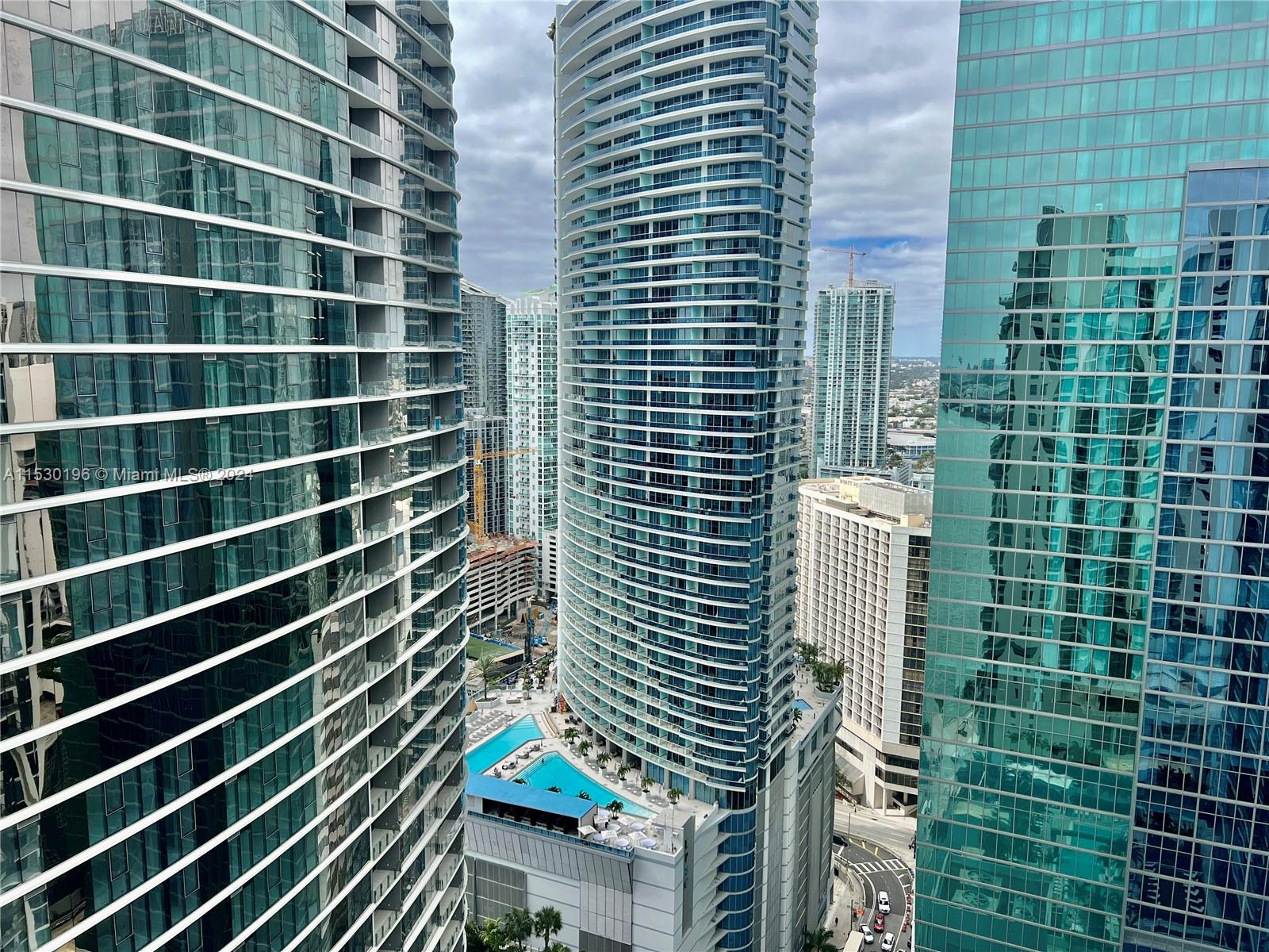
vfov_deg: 53.1
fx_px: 953
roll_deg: +0.6
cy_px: 476
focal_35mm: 26
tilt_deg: -8.0
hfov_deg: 67.3
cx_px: 634
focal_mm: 5.7
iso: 50
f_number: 1.5
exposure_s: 1/2915
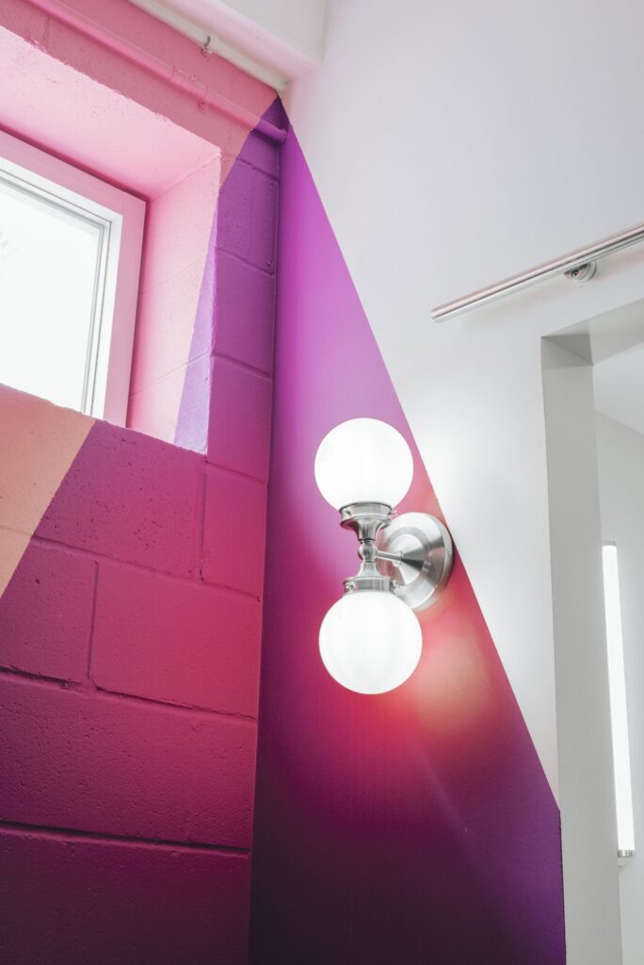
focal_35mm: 50
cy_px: 482
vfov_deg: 39.6
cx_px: 322
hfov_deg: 27.0
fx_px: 1340
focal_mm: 50
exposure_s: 1/100
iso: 800
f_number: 9
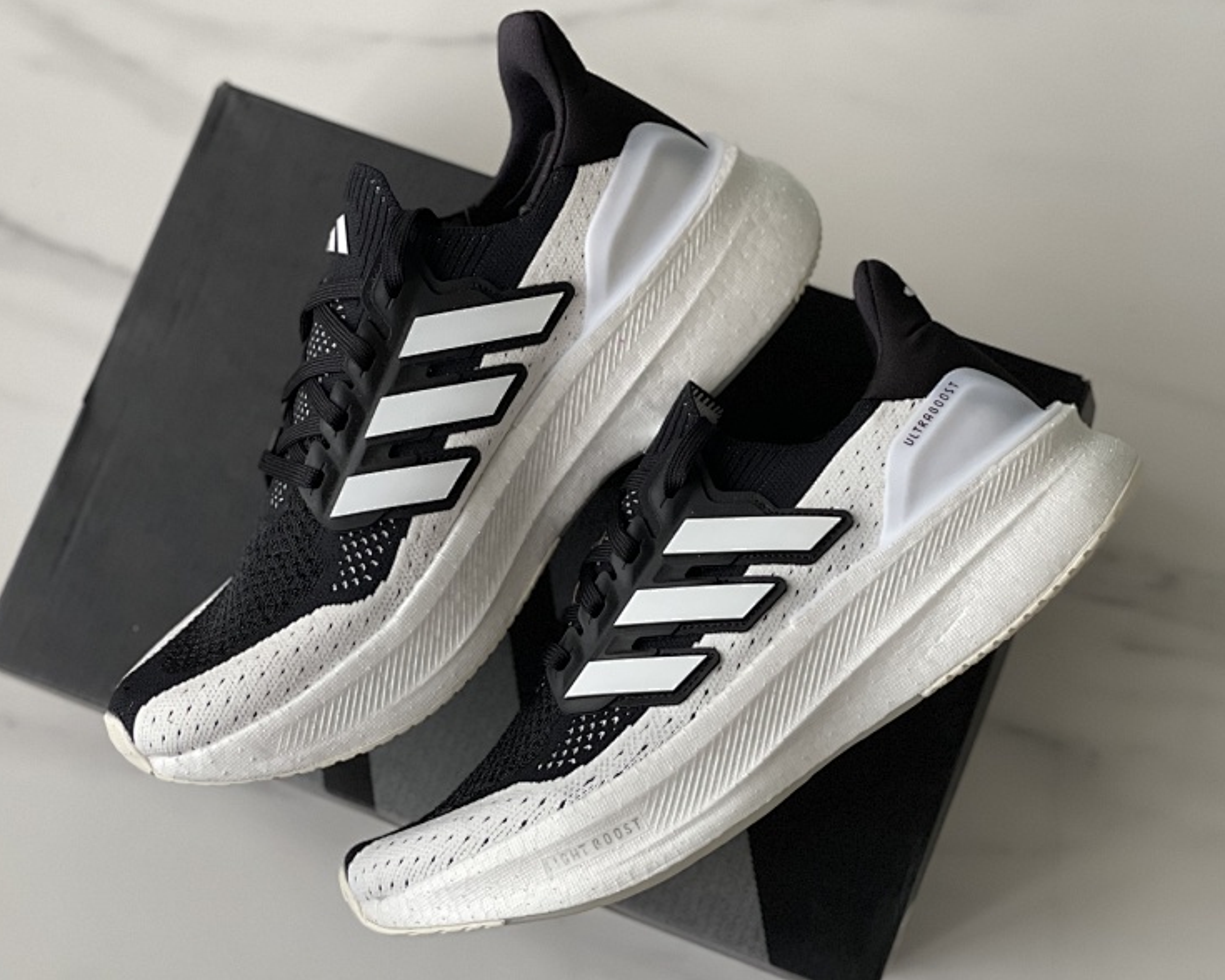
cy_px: 482
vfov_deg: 22.5
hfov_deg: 27.9
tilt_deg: -77.8
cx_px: 590
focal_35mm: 68
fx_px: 2465
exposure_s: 1/118
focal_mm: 7.5
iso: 250
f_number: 2.2
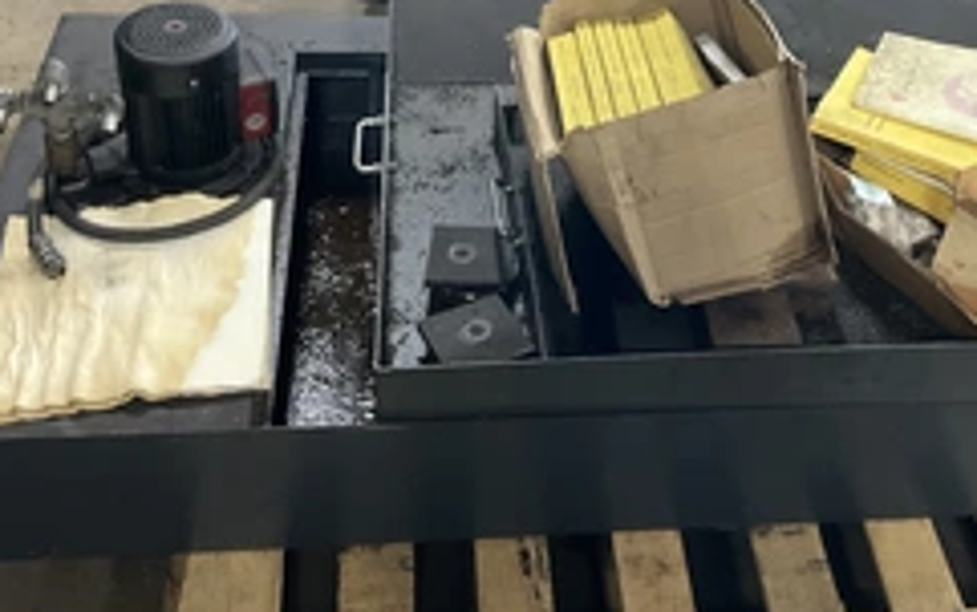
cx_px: 612
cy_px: 45
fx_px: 1359
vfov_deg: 24.5
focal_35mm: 51
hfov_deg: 39.3
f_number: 1.8
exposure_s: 1/40
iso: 200
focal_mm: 3
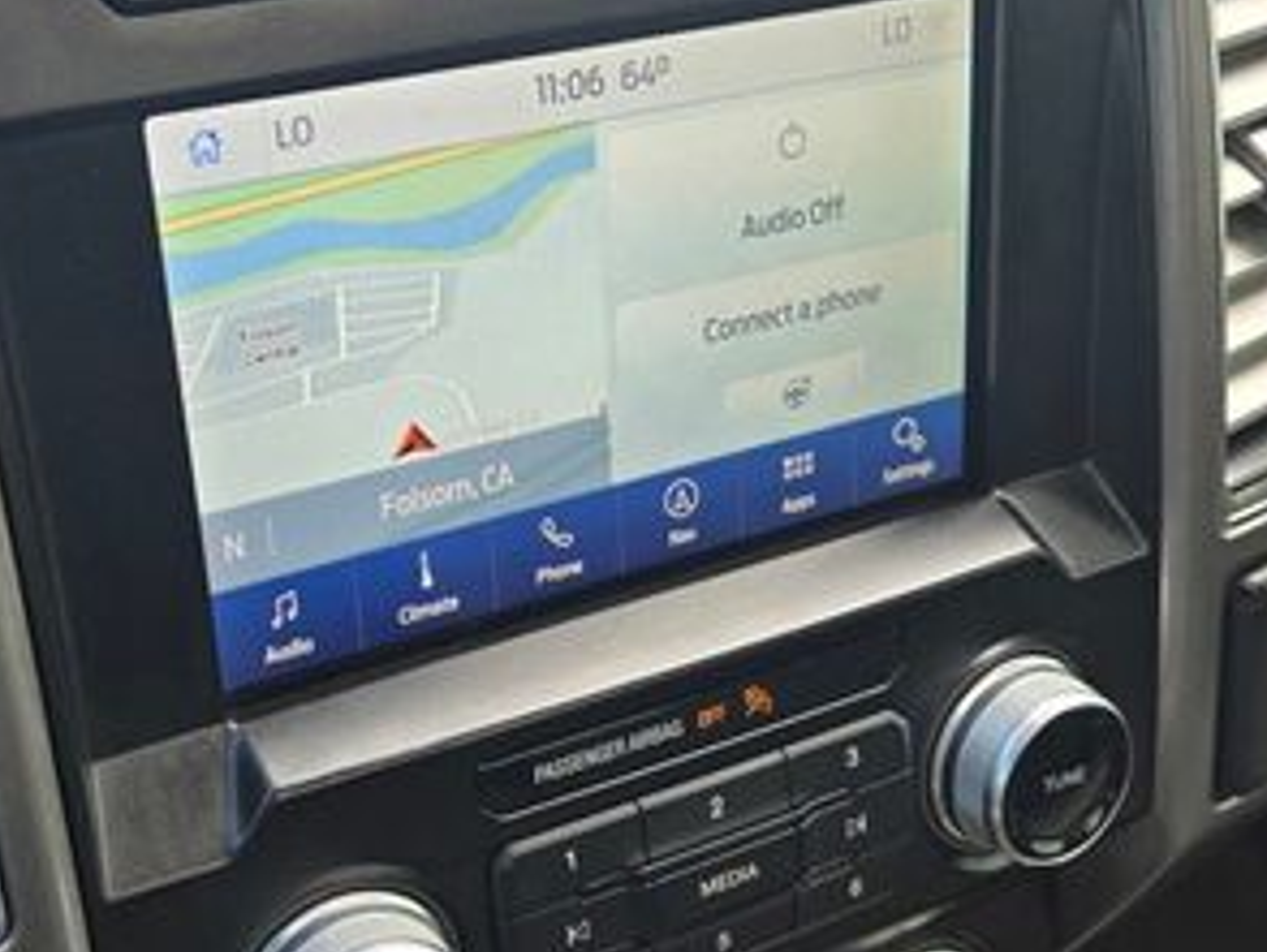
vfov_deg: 29.1
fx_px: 1832
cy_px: 444
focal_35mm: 50
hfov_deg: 37.8
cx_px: 444
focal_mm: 5.4
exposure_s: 1/180
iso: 50
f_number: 1.8
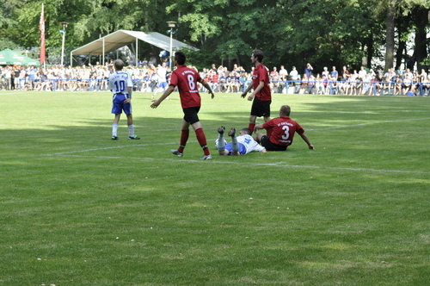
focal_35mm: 105
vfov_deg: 13.0
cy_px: 143
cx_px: 215
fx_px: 1253
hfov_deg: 19.5
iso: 200
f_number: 7.1
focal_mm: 70
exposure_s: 1/200
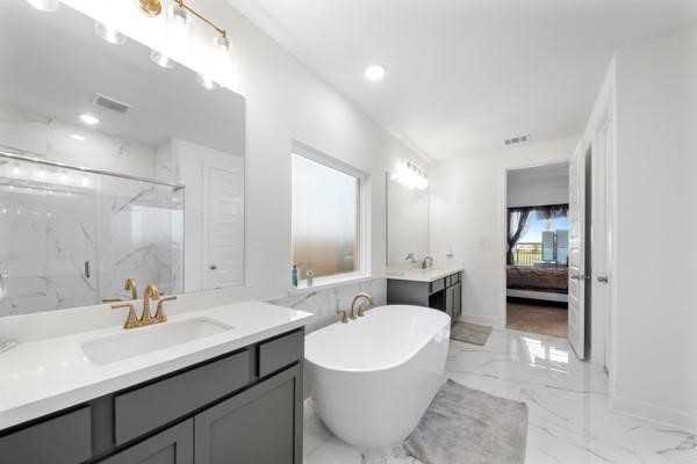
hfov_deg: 112.6
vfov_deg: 90.0
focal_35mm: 12
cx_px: 348
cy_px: 232
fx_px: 232
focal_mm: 12
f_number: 9
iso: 250
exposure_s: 2.5
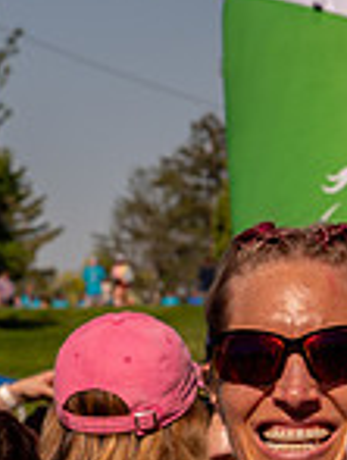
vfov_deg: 5.7
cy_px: 432
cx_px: 241
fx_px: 4631
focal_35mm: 348
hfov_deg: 4.3
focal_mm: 92
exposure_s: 1/1600
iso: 800
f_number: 11
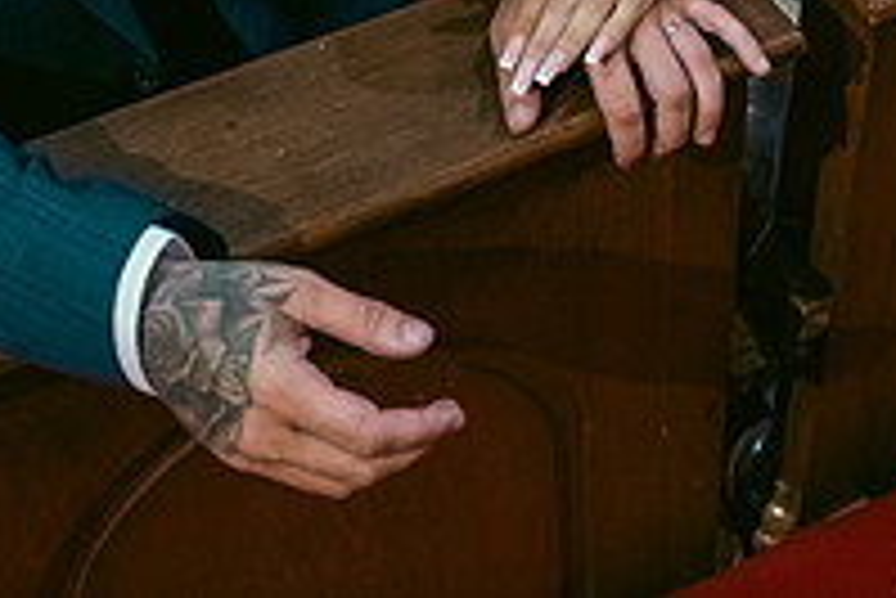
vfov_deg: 17.7
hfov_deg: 28.6
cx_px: 612
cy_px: -268
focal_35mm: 70
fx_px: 1743
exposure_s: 1/160
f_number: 3.5
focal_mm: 24
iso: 1000
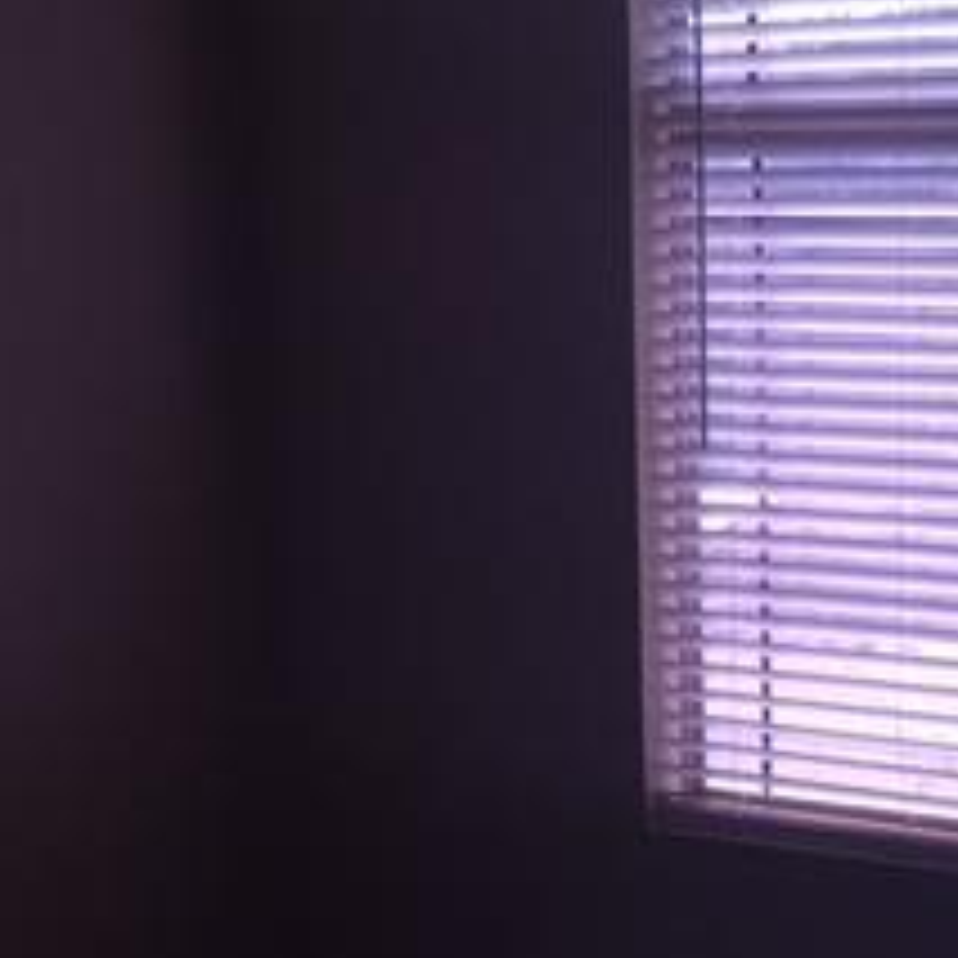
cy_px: 558
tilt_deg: -8.2
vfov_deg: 22.5
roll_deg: +1.6
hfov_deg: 22.5
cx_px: 490
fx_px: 2411
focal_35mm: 77
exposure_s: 1/40
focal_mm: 4.15
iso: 32
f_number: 2.2
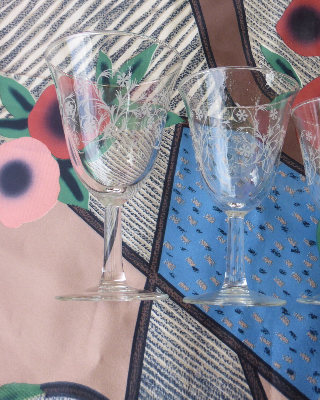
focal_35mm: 46
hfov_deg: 32.6
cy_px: 200
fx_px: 545
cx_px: 204
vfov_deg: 40.3
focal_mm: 6.1
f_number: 3.7
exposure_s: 1/250
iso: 100
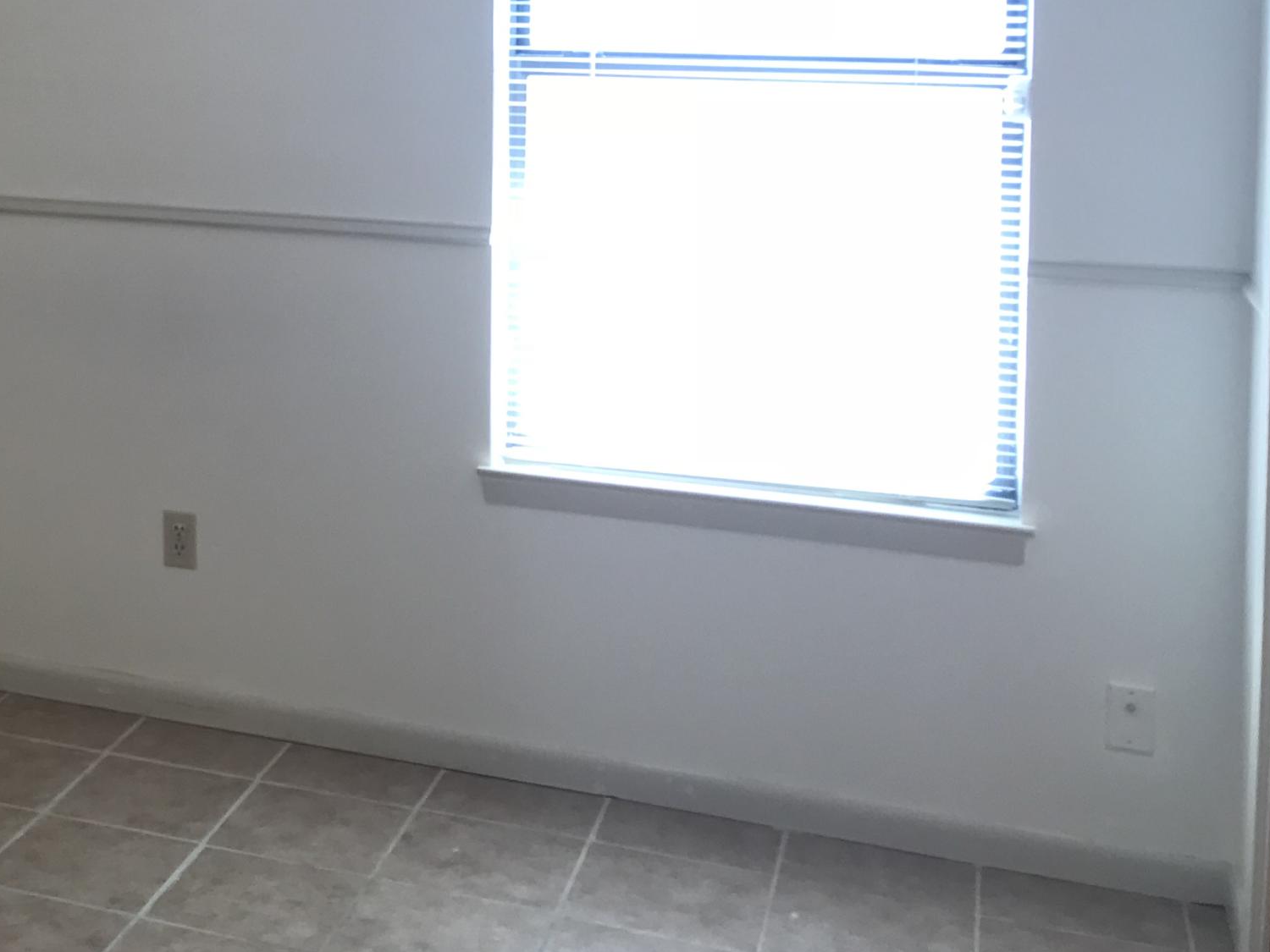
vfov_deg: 25.3
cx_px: 30
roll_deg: +0.3
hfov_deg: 31.9
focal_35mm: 56
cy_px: 85
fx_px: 2055
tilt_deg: -4.3
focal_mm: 3.99
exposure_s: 1/30
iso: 20
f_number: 1.8
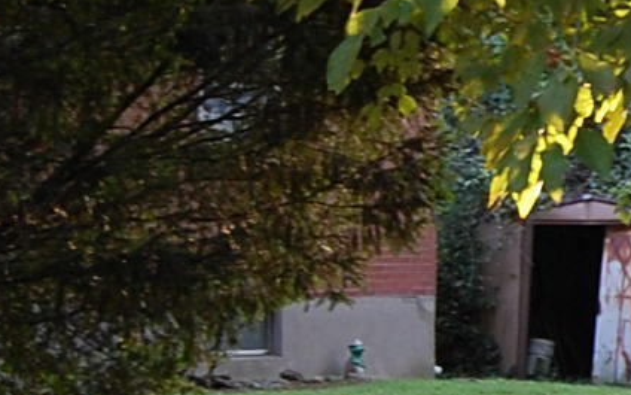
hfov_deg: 10.4
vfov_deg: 6.7
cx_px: 946
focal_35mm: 195
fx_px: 3353
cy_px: 197
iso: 400
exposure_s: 1/30
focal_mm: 24
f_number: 7.1
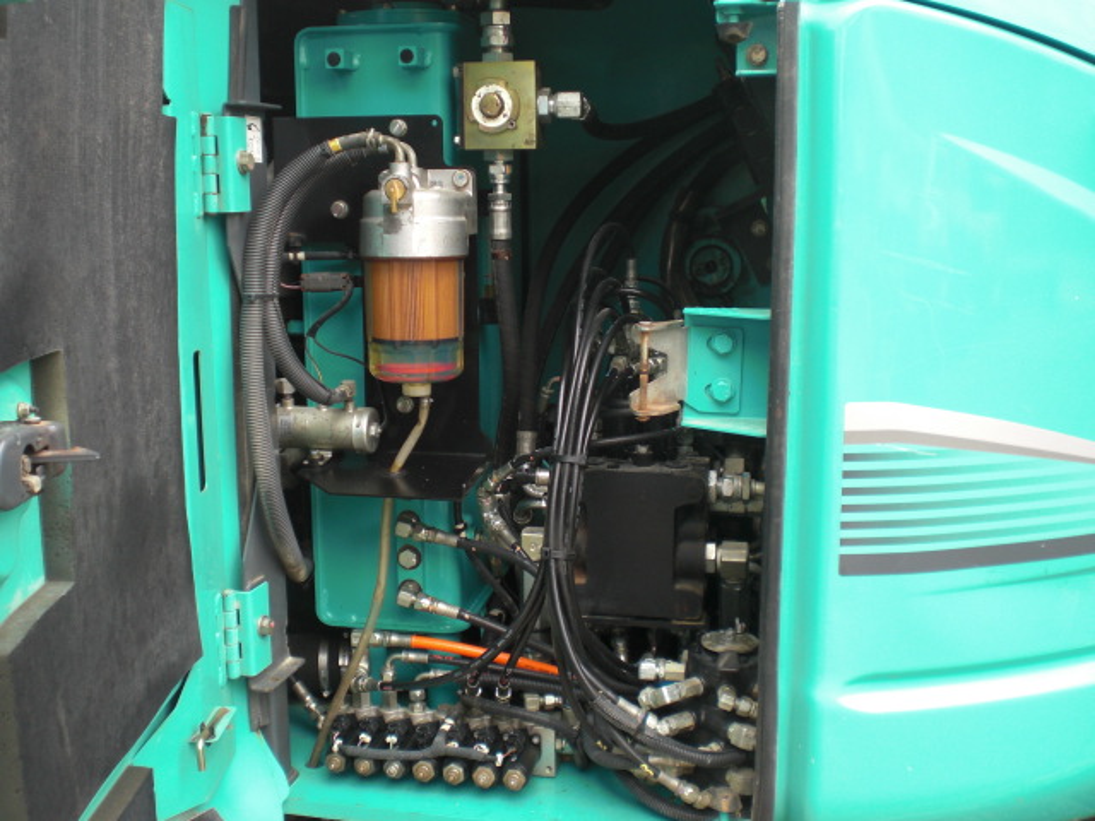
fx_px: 1202
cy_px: 410
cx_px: 548
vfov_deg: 37.7
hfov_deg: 49.0
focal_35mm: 38
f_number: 3.1
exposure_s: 1/125
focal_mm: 6.3
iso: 100
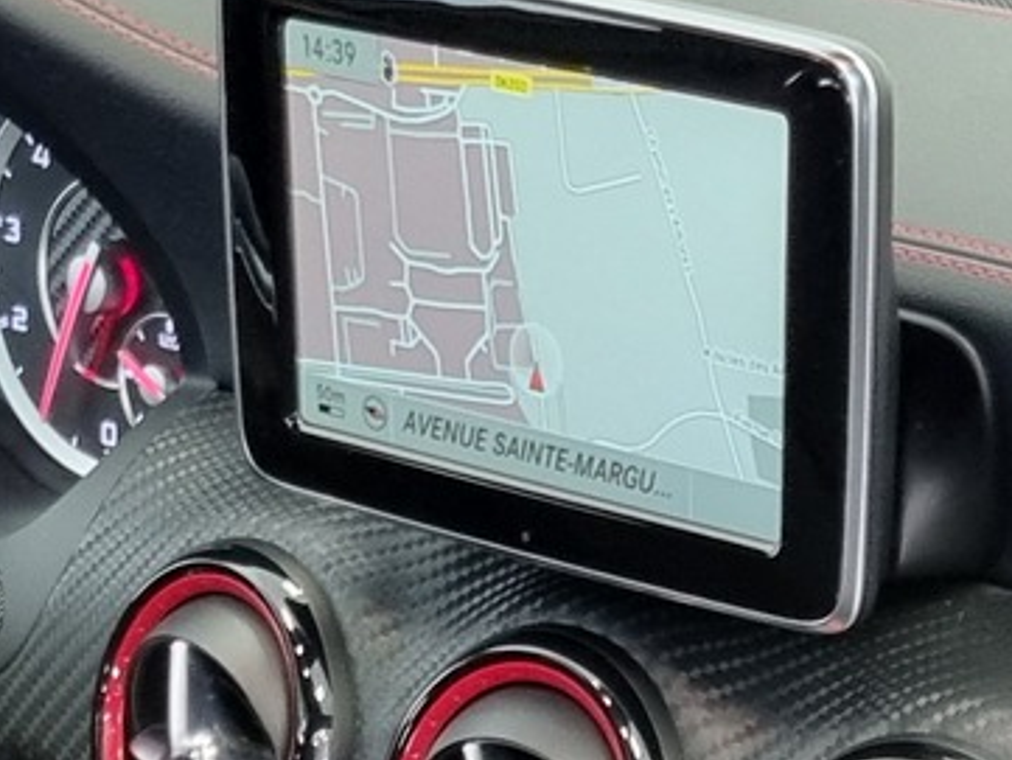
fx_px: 4240
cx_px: 863
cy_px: 1854
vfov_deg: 9.1
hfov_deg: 13.5
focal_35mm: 145
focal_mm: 5.4
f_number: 1.8
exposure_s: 1/34
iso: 500
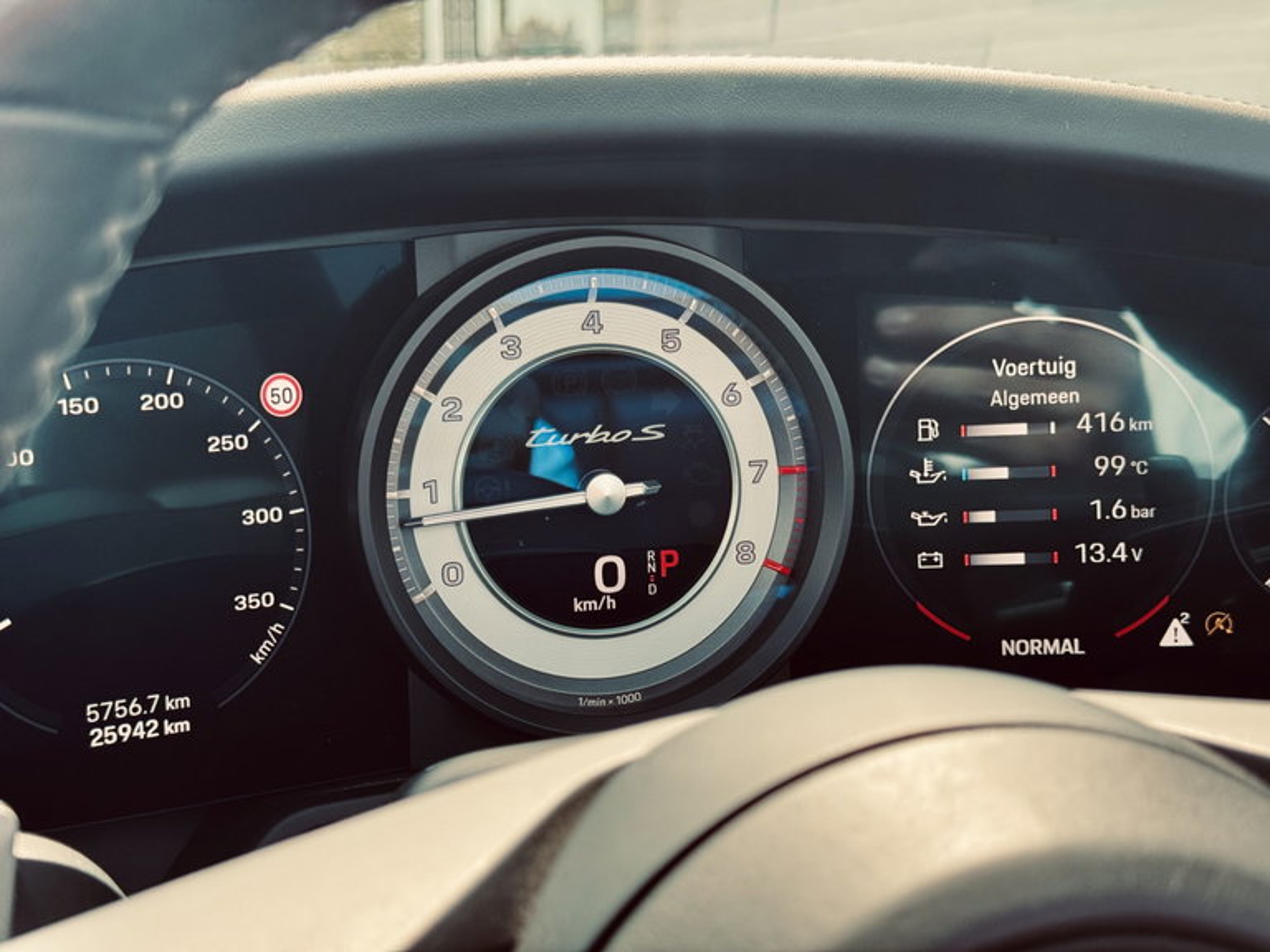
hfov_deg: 39.7
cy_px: 476
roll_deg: +0.6
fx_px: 1761
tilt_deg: -11.1
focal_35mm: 48
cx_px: 635
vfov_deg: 30.3
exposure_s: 1/433
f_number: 1.78
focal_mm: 6.76
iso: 64
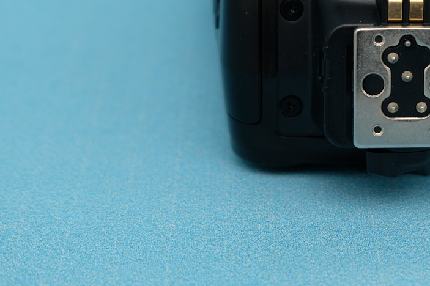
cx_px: 349
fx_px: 1528
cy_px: 61
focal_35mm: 128
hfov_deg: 15.9
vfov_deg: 10.7
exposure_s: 1/125
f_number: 8
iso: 200
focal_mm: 50
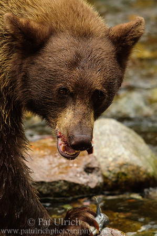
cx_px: 78
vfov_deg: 5.1
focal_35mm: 405
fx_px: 2655
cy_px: 118
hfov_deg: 3.4
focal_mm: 270
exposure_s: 1/250
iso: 1600
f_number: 8
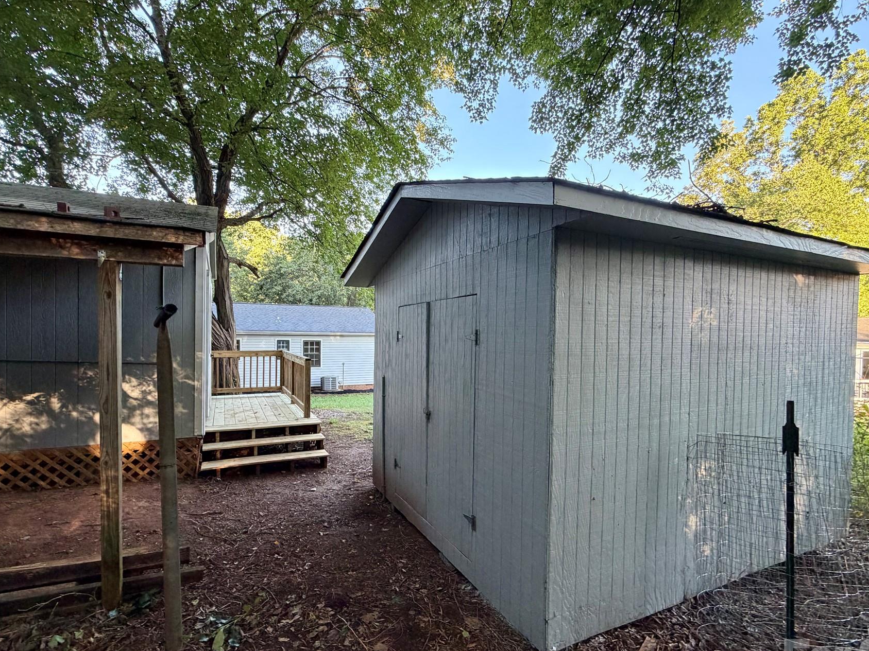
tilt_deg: -0.6
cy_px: 345
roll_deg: -0.6
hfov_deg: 91.0
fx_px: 427
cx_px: 421
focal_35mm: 17
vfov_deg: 74.7
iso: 250
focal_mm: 2.22
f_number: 2.2
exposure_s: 1/121
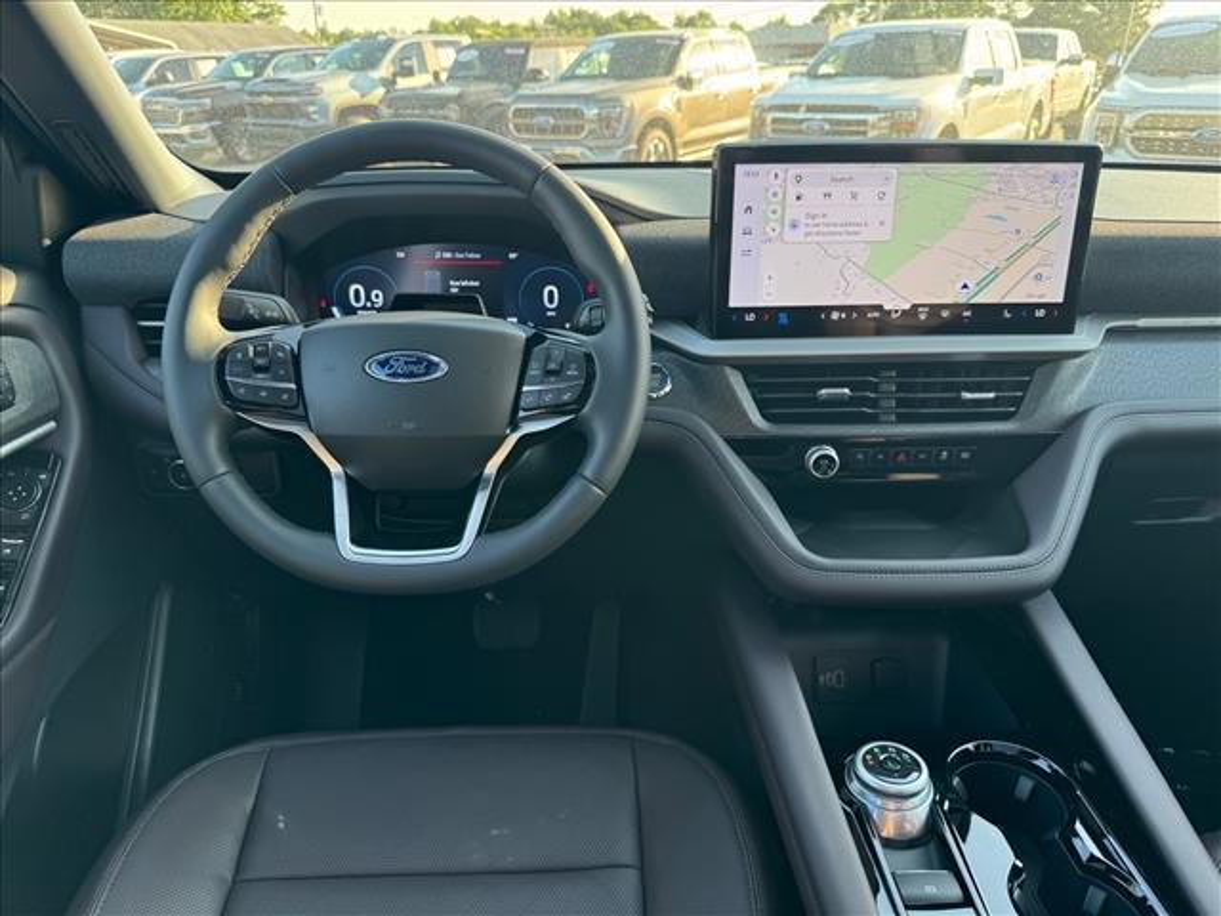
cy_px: 458
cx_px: 610
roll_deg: -0.1
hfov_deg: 71.6
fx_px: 847
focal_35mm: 24
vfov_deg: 56.8
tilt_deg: -25.9
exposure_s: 1/172
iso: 80
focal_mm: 6.76
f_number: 1.78
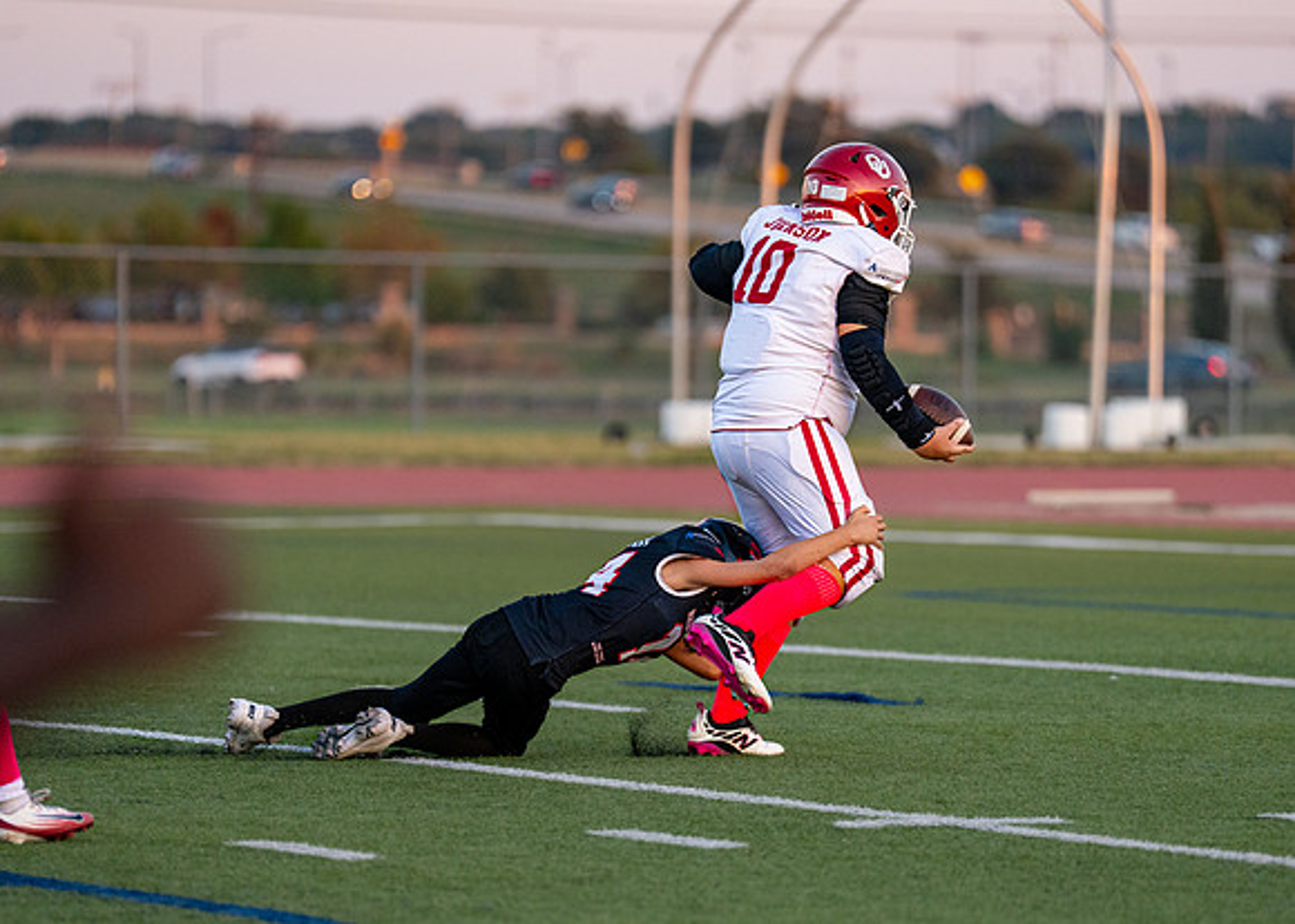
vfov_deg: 5.4
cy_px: 551
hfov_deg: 7.5
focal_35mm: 267
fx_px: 9813
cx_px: 688
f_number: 2.8
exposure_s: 1/1250
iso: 1250
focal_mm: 200
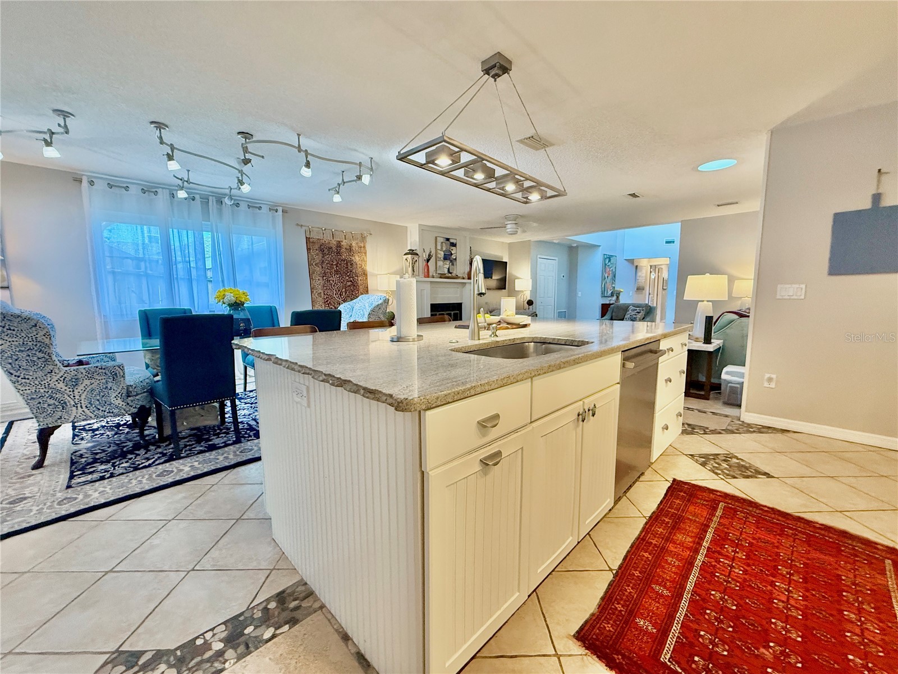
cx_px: 449
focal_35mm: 14
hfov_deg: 102.1
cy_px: 337
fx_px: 363
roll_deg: +1.1
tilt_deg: -4.5
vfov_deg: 85.7
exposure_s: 1/120
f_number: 2.2
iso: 320
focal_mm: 2.22
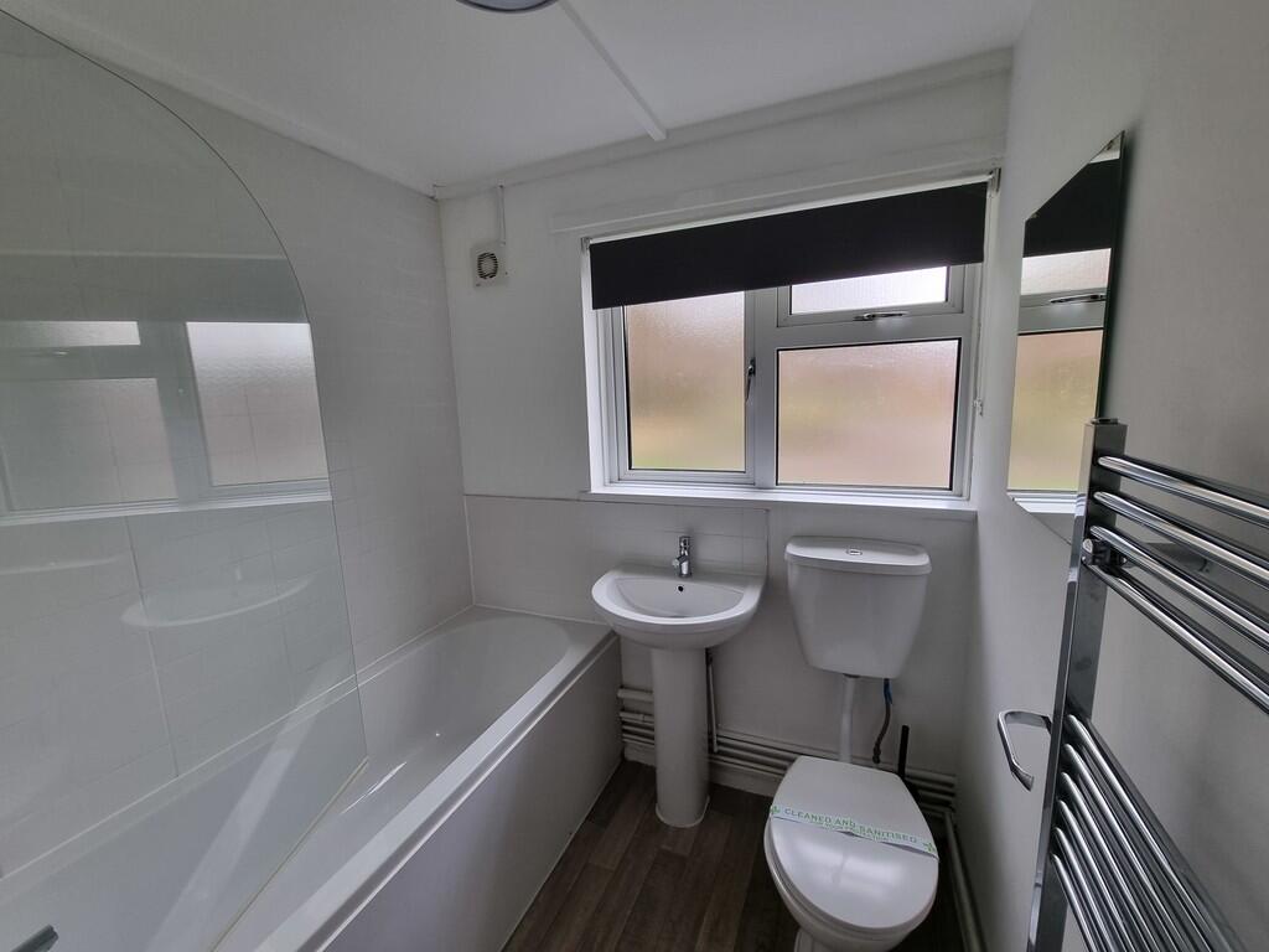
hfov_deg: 106.2
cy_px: 476
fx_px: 477
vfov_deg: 89.9
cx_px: 634
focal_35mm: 13
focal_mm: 2.2
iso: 100
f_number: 2.2
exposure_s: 1/50
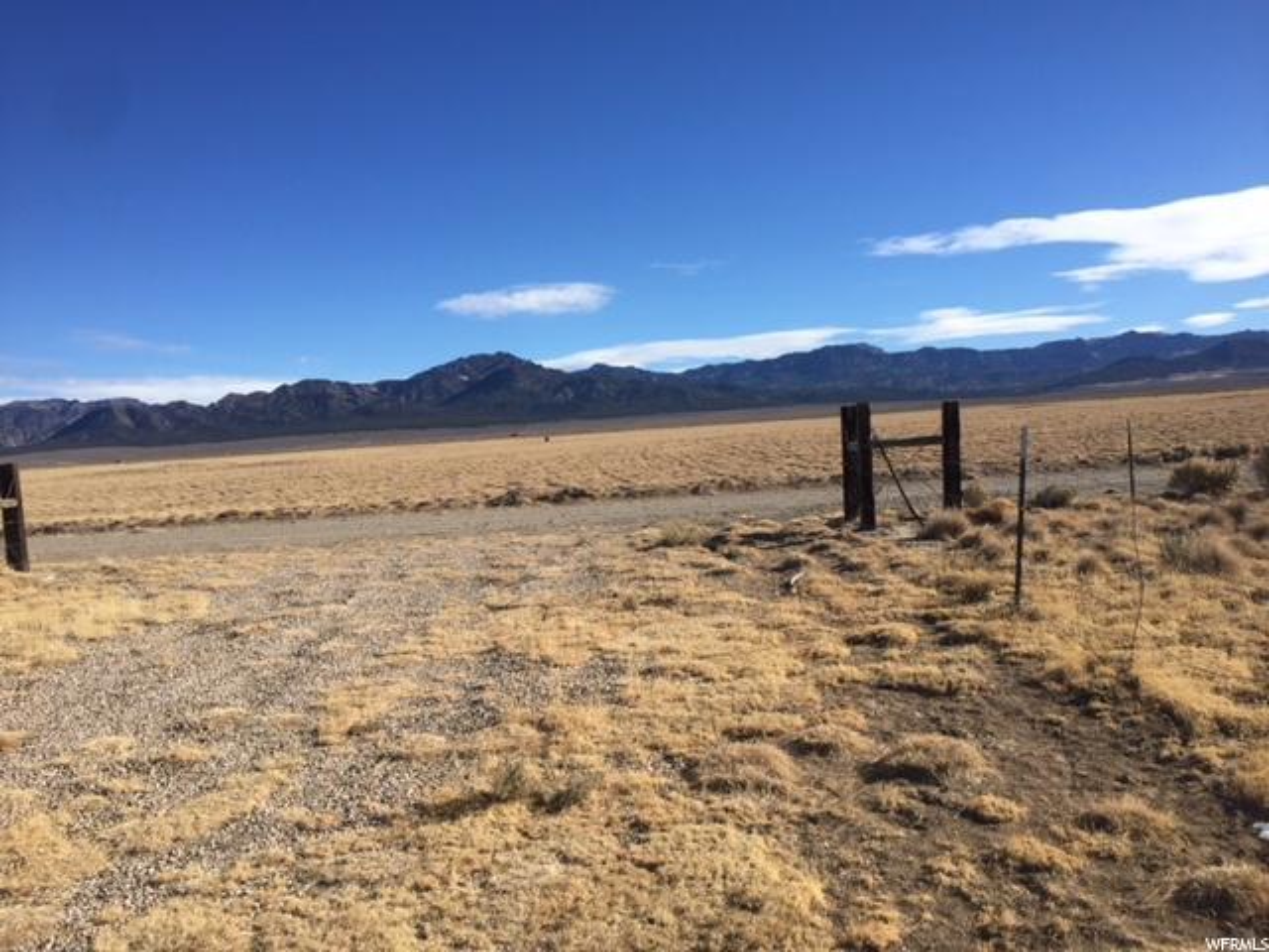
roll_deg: +2.2
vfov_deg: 48.2
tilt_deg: +0.7
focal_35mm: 29
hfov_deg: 61.7
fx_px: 1063
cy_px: 476
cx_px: 634
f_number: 2.2
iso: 32
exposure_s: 1/2083
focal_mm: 4.15
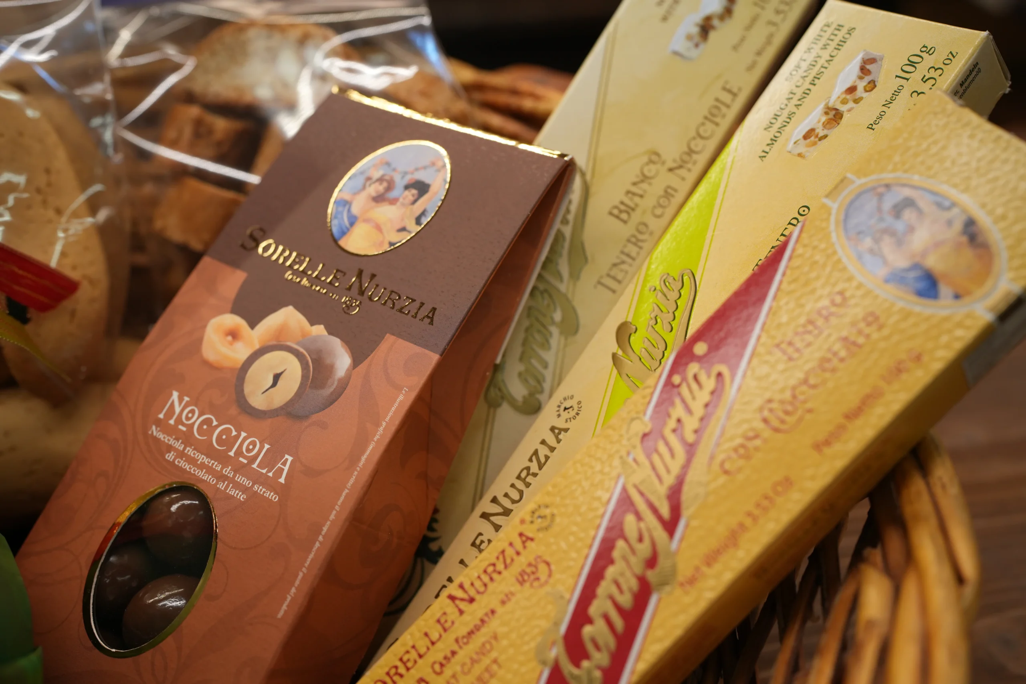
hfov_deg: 54.4
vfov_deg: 37.9
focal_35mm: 35
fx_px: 997
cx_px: 513
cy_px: 342
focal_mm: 35
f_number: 4
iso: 800
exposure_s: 1/160
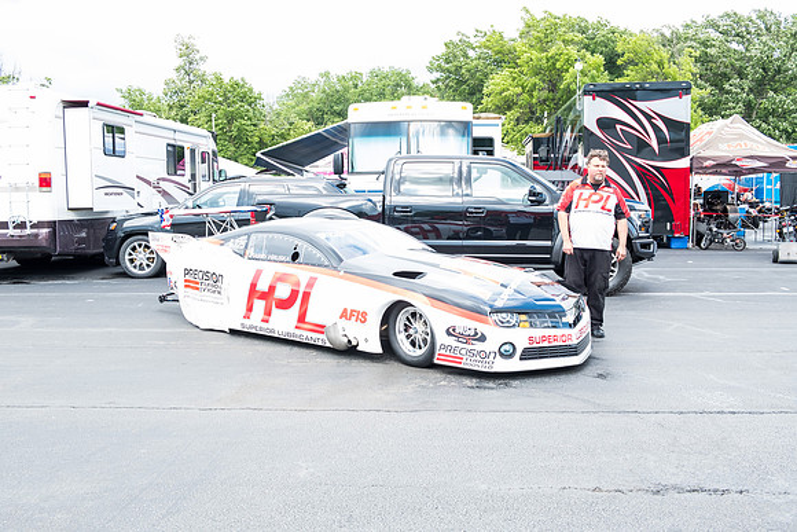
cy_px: 266
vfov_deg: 36.9
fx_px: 797
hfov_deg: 53.1
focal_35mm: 36
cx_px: 398
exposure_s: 1/125
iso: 400
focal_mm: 24.3
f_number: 5
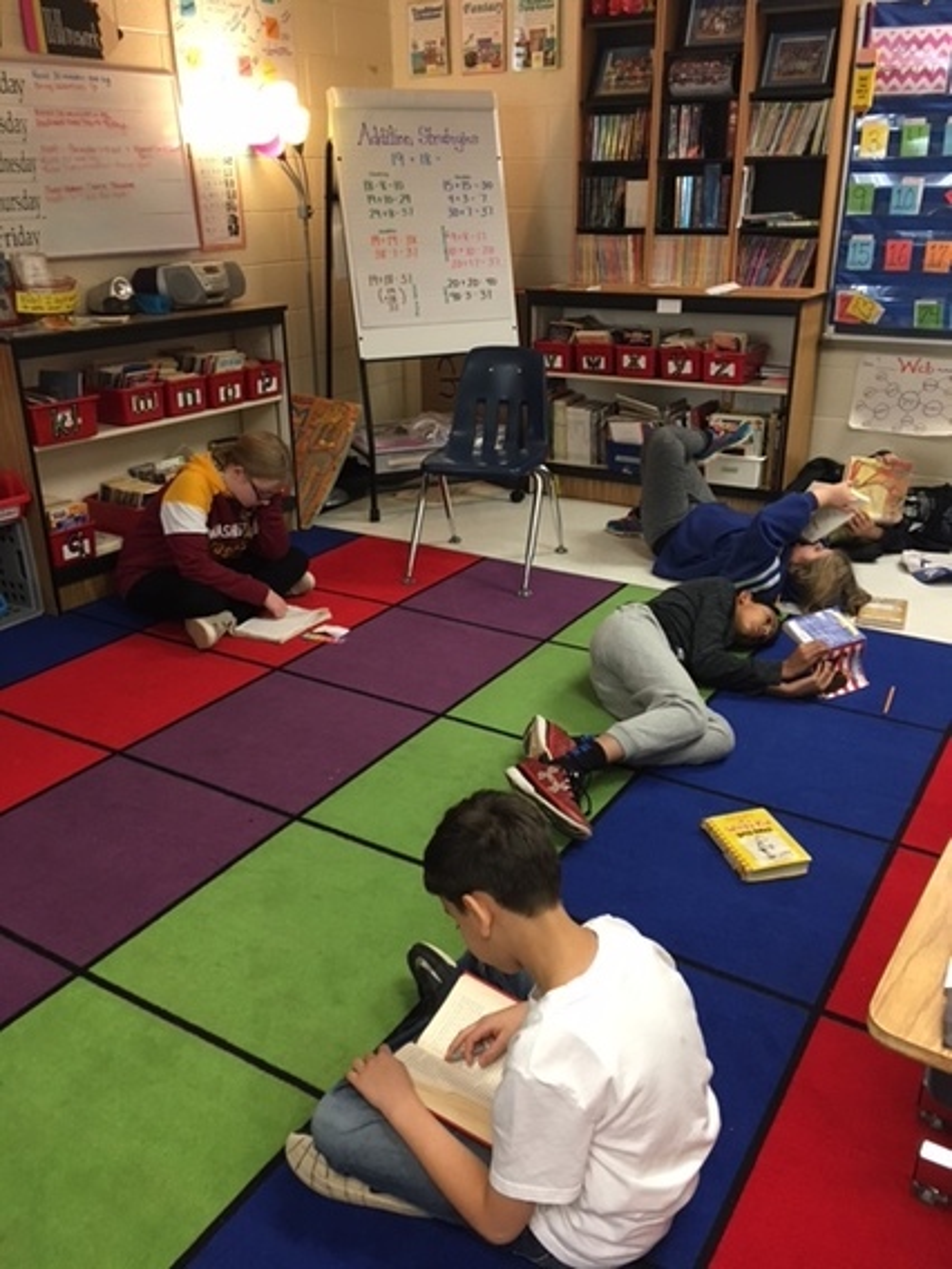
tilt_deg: -23.4
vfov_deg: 61.7
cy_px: 634
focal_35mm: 29
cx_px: 476
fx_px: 1063
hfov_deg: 48.2
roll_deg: +1.8
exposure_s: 1/30
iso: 125
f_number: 2.2
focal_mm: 4.15
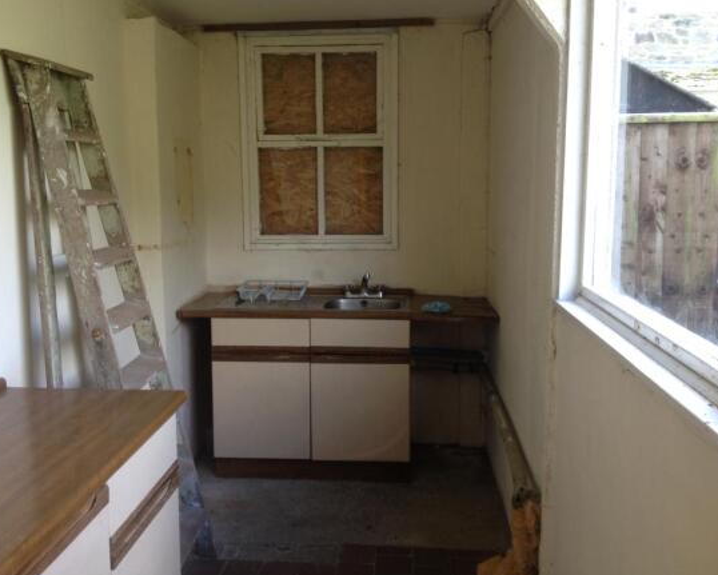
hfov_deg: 49.1
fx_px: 787
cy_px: 289
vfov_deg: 40.2
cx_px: 348
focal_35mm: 37
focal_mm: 4.28
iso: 50
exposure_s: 1/40
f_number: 2.4
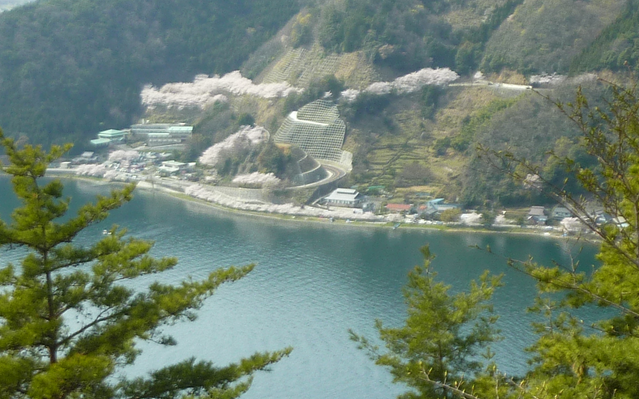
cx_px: 325
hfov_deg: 22.6
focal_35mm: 92
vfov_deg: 14.2
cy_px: 180
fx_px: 1602
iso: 80
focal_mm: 5.7
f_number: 4
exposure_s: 1/320
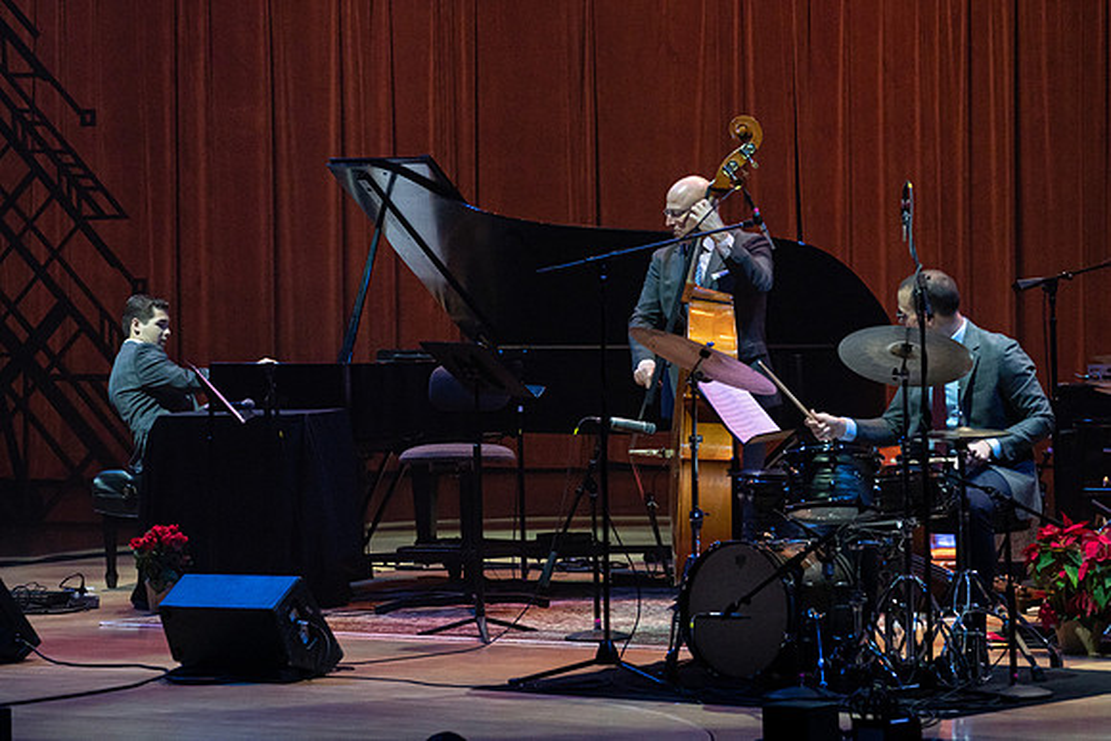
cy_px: 338
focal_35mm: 170
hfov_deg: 12.1
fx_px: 5232
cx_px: 601
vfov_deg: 8.1
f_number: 7.1
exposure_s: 1/250
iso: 2500
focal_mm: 146
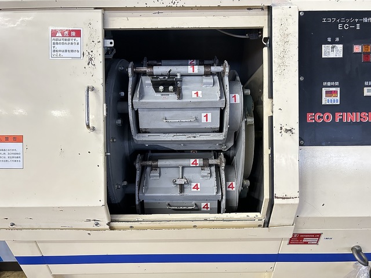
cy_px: 139
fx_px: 279
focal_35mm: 26
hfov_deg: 67.3
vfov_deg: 53.1
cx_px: 186
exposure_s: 1/60
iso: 400
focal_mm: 5.7
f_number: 1.5
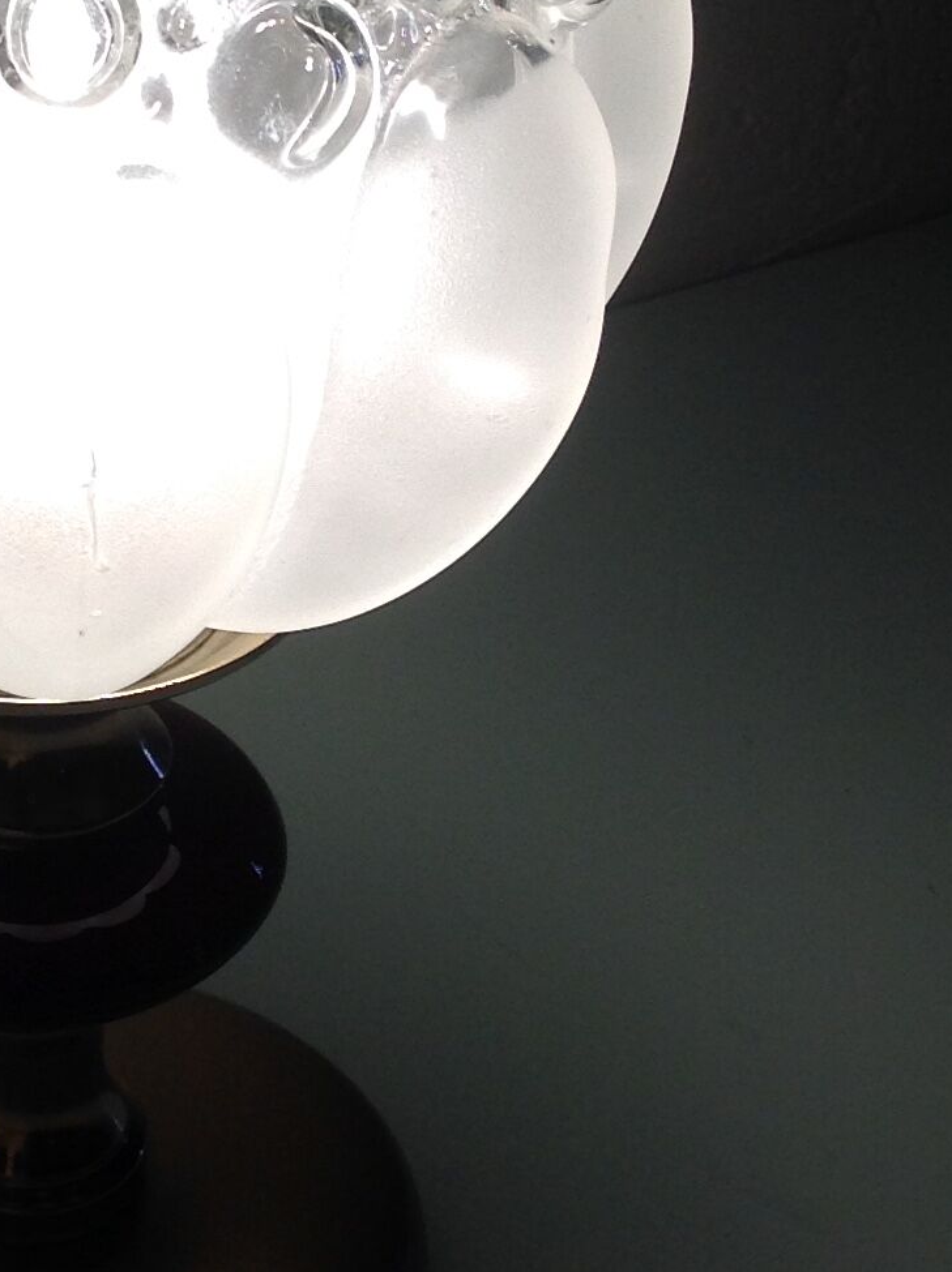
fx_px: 3417
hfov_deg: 15.7
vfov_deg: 21.0
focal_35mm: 93
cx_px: 141
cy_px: 407
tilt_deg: -29.9
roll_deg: +2.6
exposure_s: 1/100
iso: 64
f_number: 2.4
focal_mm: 4.28
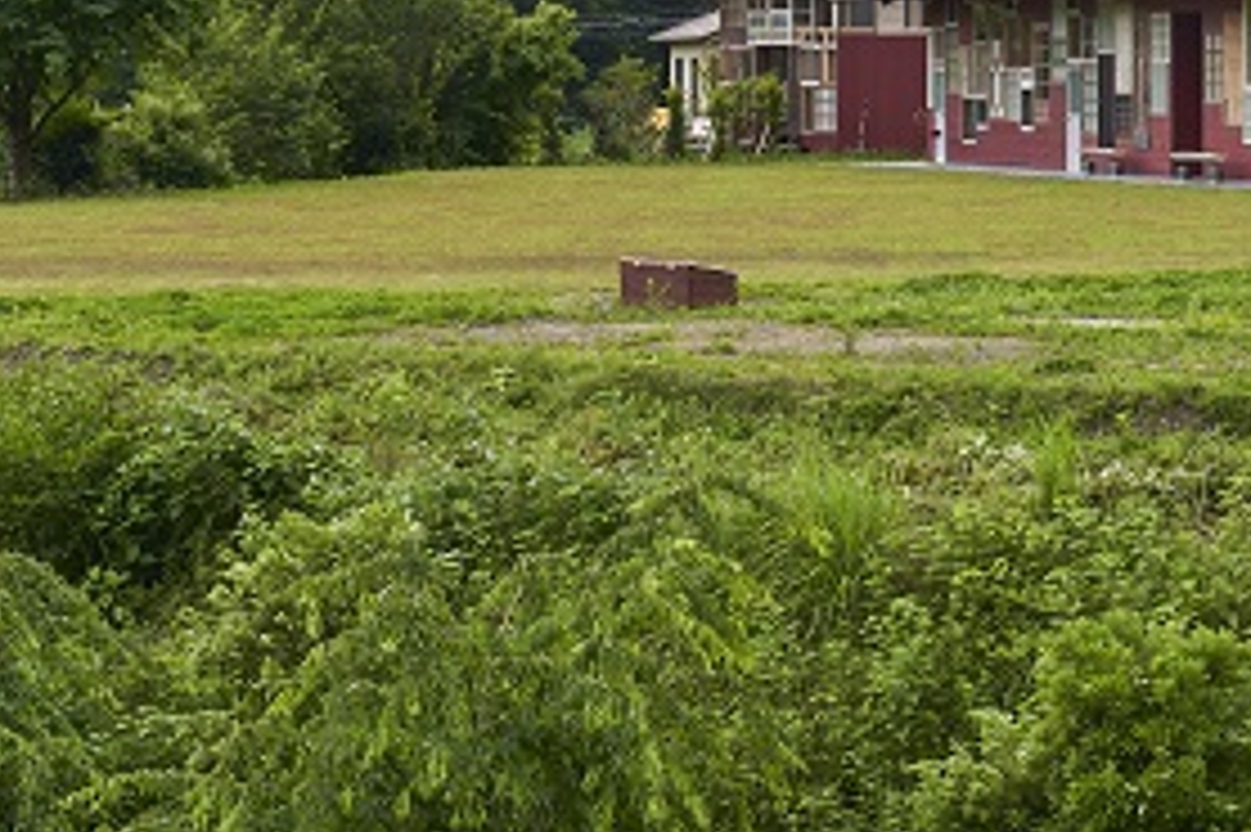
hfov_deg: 12.6
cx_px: 954
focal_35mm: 162
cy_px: -432
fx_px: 5626
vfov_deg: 8.3
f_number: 9.5
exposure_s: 1/60
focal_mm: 50
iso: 100
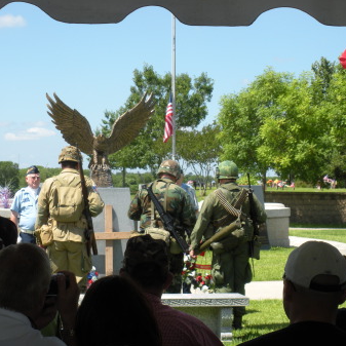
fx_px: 1097
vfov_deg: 17.9
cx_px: 167
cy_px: 172
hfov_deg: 17.9
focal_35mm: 97
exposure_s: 1/358
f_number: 4.8
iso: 88
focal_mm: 14.2
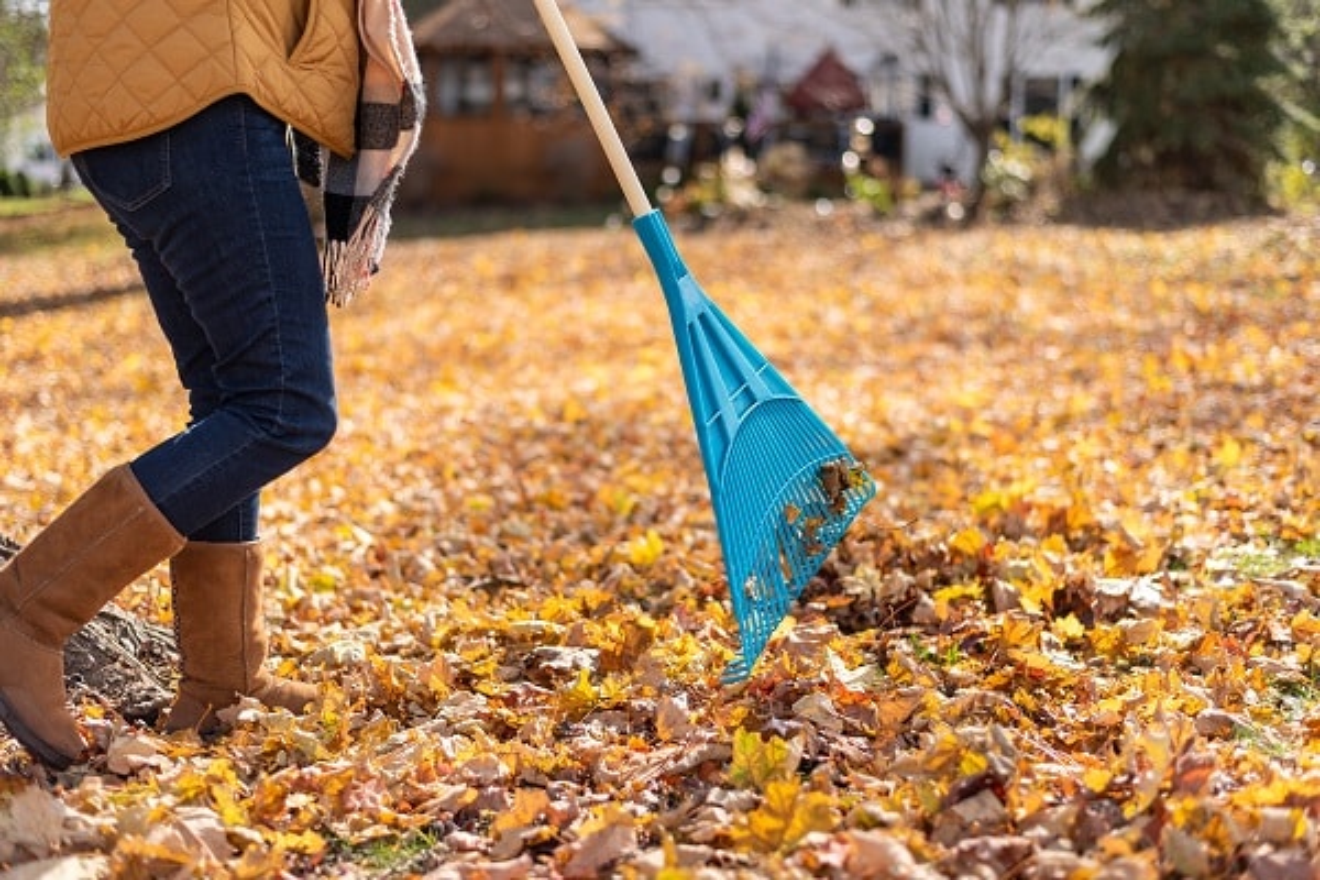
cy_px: 440
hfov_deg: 39.6
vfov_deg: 27.0
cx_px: 660
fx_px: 1833
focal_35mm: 50
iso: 160
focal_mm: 50
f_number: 2
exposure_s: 1/1600
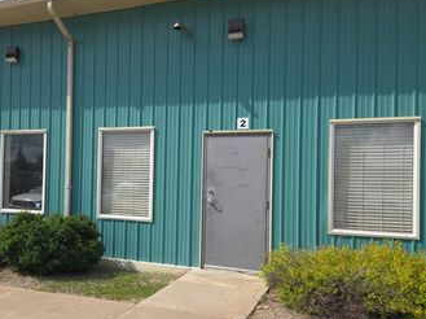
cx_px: 158
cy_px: 173
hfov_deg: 52.1
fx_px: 430
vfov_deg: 40.6
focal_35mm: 35
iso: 50
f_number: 1.8
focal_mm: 5.4
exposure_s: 1/2616
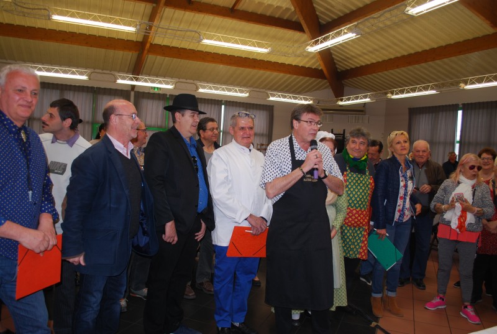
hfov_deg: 67.3
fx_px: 374
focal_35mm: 27
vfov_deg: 48.1
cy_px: 167
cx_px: 248
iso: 200
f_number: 3.5
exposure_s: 1/60
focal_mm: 18
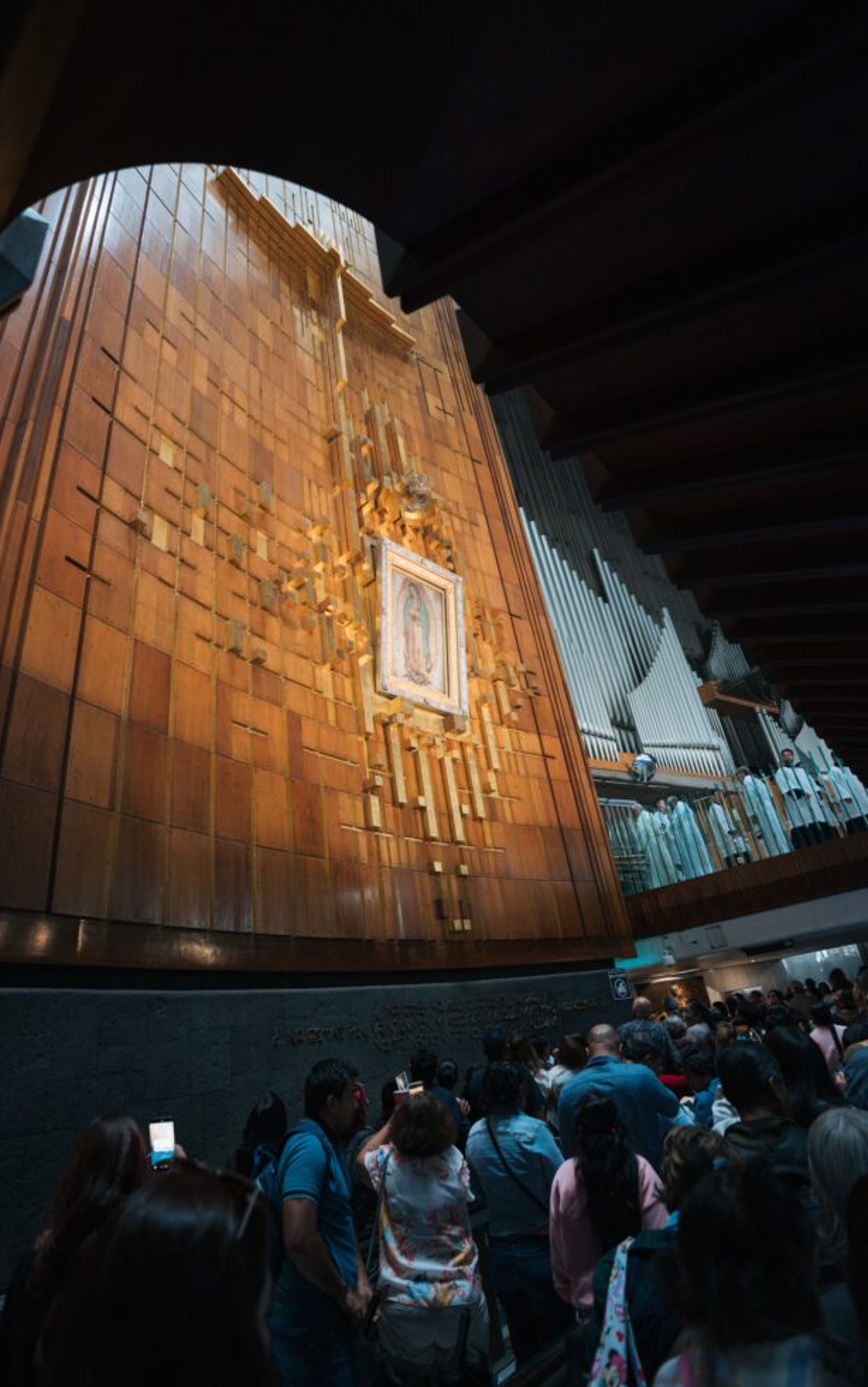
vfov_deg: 94.3
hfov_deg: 67.9
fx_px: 643
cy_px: 679
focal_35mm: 17
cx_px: 401
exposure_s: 1/160
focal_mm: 16
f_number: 2.8
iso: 1600
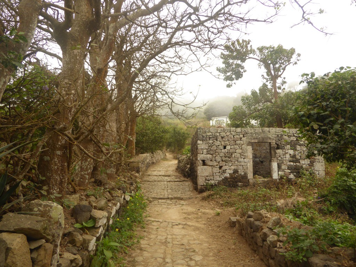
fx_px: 247
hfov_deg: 71.6
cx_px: 178
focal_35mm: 24
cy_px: 134
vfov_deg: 56.8
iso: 80
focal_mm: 4.3
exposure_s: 1/400
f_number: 3.3
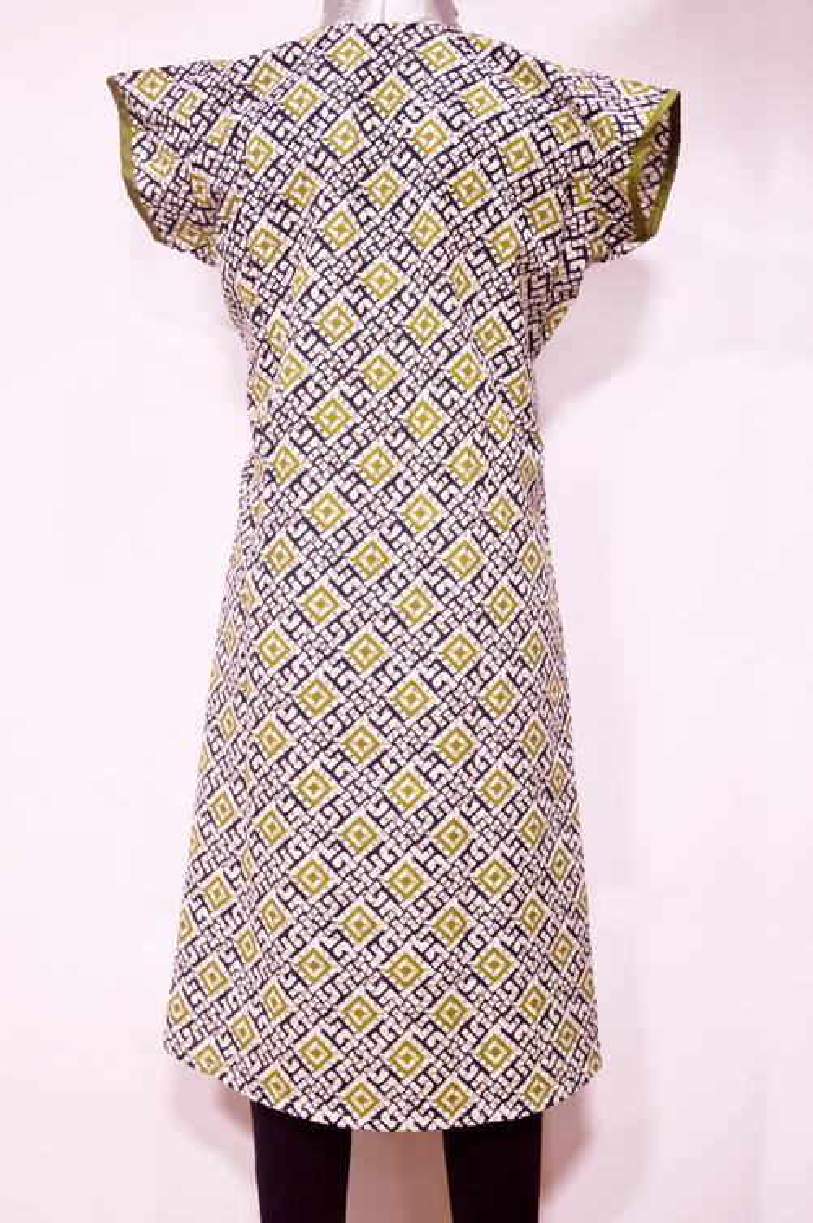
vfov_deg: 46.4
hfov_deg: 31.8
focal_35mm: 42
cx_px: 406
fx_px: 1425
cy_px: 612
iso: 400
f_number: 4
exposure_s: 1/10
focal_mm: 28
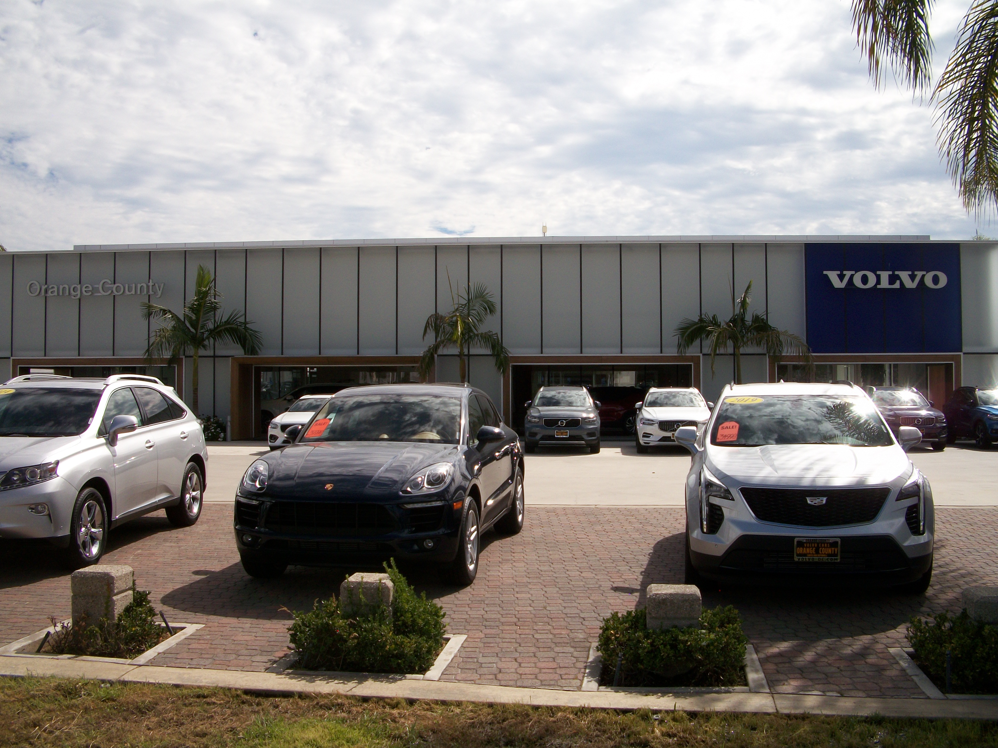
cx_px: 499
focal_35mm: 35
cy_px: 374
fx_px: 1009
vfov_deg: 40.7
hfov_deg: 52.6
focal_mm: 6.3
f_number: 5.6
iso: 80
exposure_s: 1/500
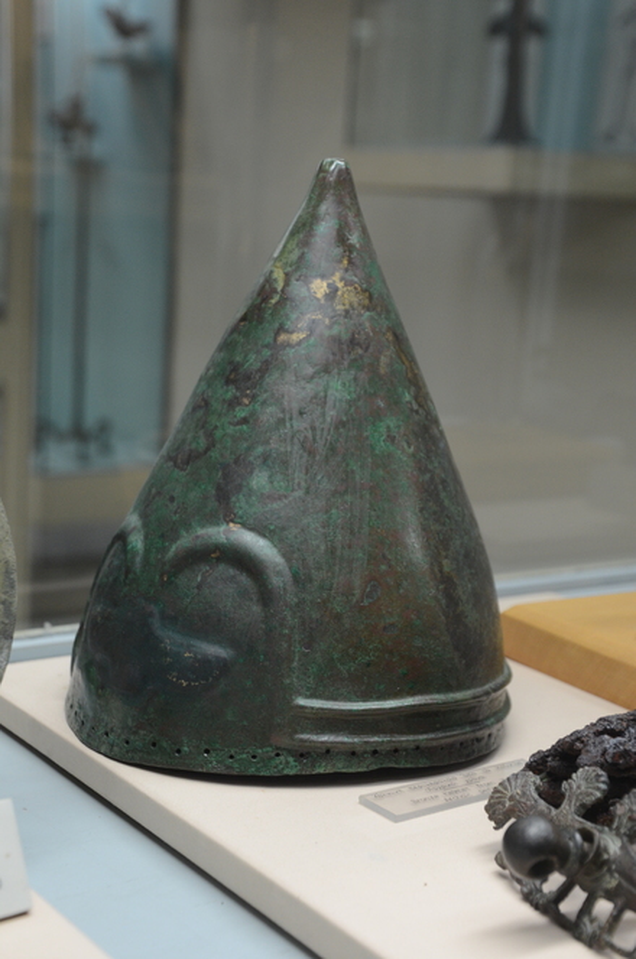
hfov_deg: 25.6
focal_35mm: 52
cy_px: 480
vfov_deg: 37.9
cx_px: 318
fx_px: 1397
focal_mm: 35
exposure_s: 1/50
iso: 1000
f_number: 4.5
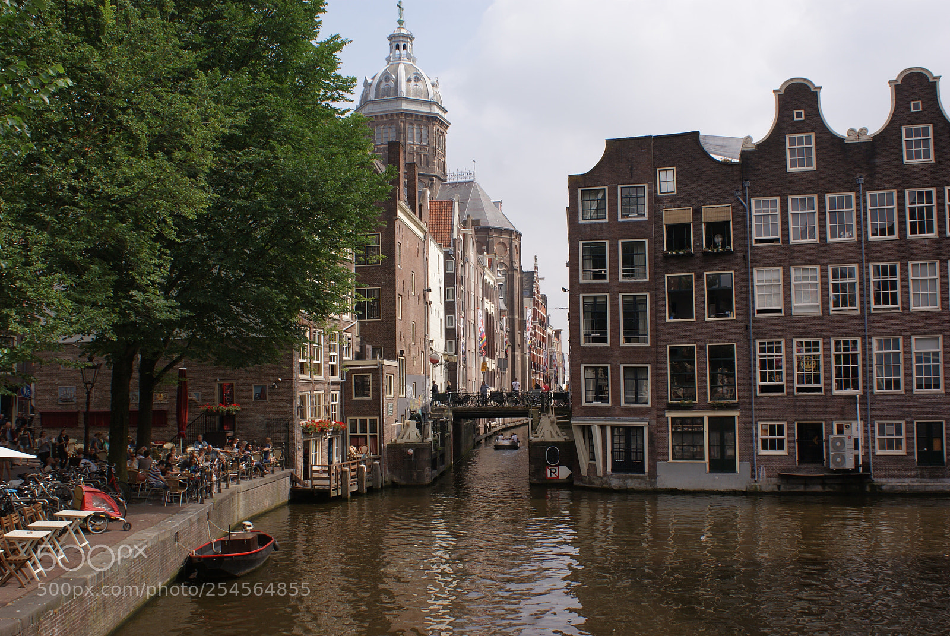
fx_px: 872
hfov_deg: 57.2
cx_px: 475
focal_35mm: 33
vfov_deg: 40.1
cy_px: 318
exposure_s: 1/160
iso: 100
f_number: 10
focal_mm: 22
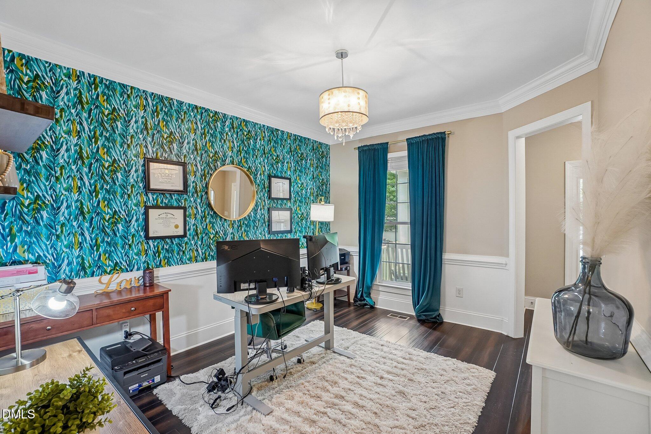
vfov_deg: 77.3
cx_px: 326
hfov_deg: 100.4
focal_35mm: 15
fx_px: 271
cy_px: 217
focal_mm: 10
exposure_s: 1/2
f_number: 8
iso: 400
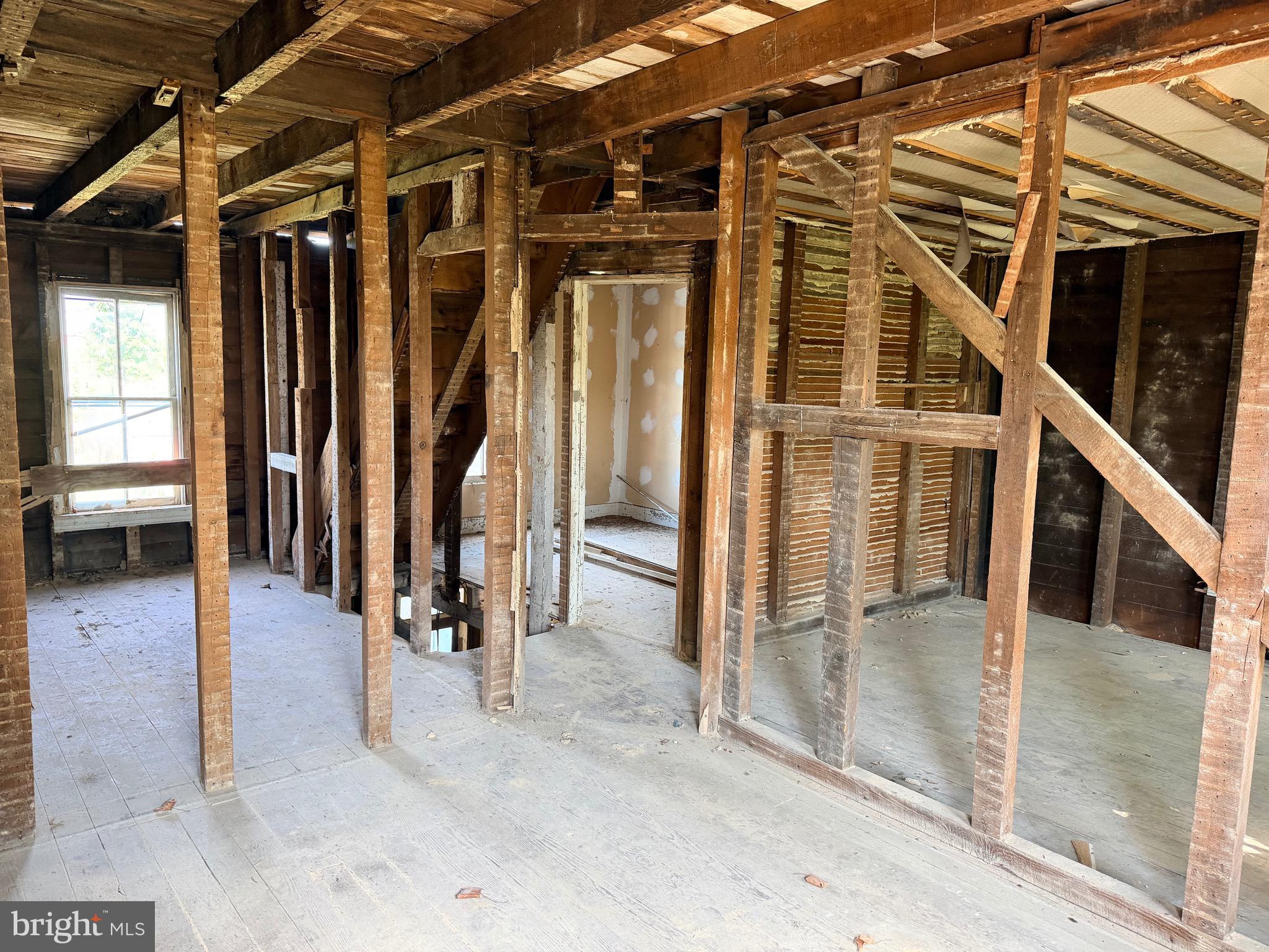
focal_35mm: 24
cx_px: 634
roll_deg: -2.1
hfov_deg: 71.6
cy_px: 476
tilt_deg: -5.9
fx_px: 880
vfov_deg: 56.8
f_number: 1.78
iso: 250
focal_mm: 6.76
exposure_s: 1/60
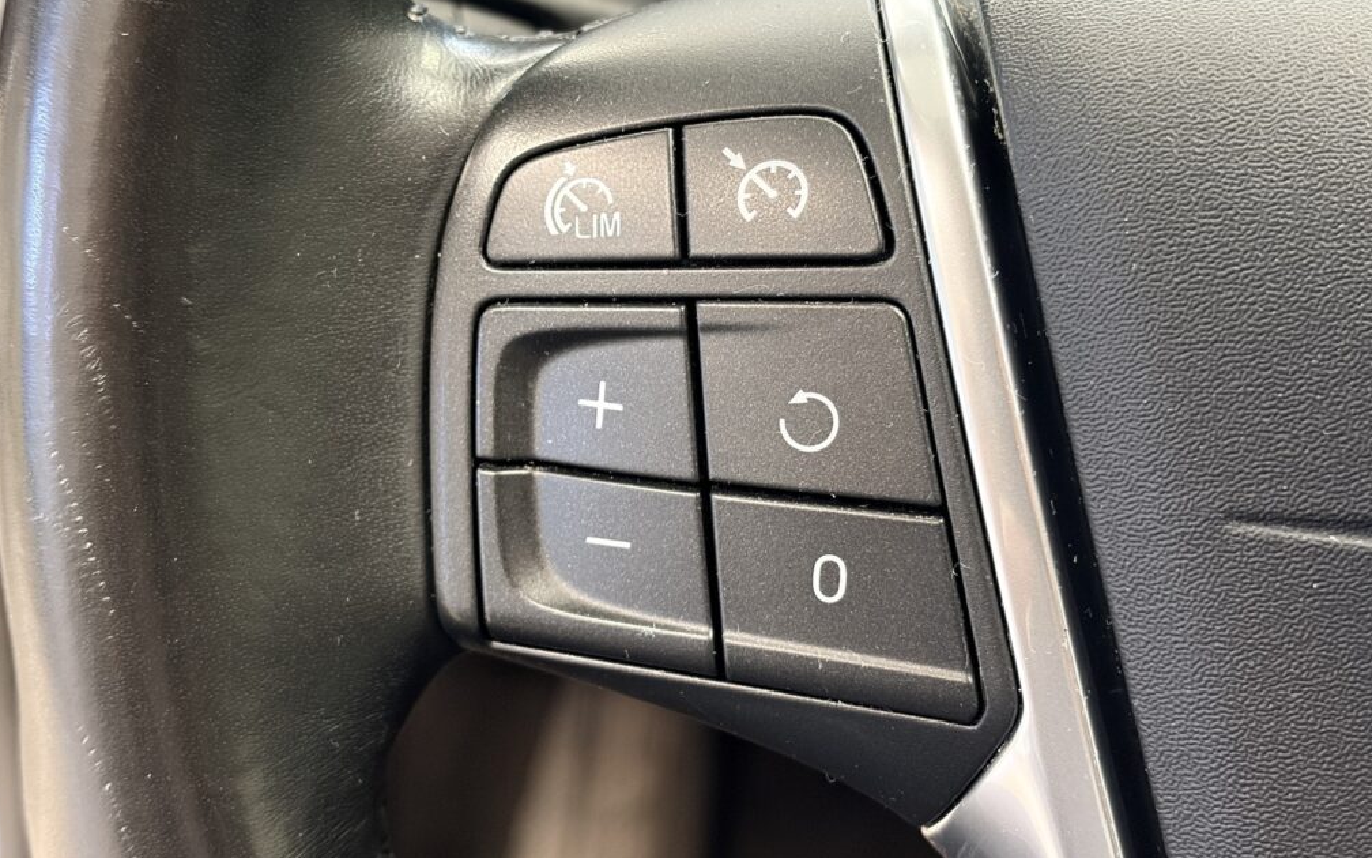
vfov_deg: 23.1
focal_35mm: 56
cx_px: 687
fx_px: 2094
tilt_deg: -36.3
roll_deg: -2.4
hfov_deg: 36.3
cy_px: 384
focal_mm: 5.96
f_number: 1.6
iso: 250
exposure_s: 1/33
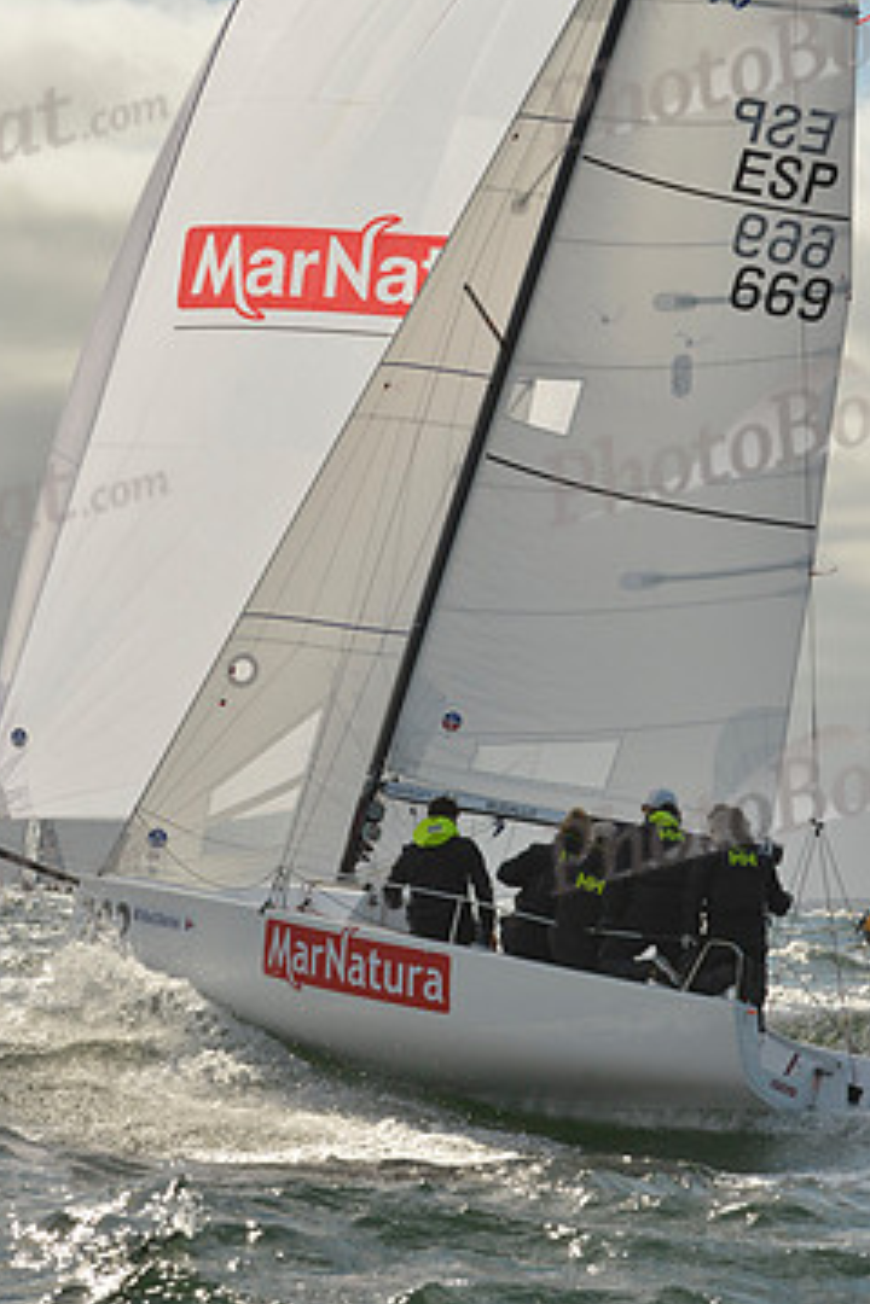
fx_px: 4676
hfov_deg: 10.6
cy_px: 297
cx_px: 357
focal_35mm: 129
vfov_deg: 15.8
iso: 400
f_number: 11
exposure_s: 1/1600
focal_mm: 80
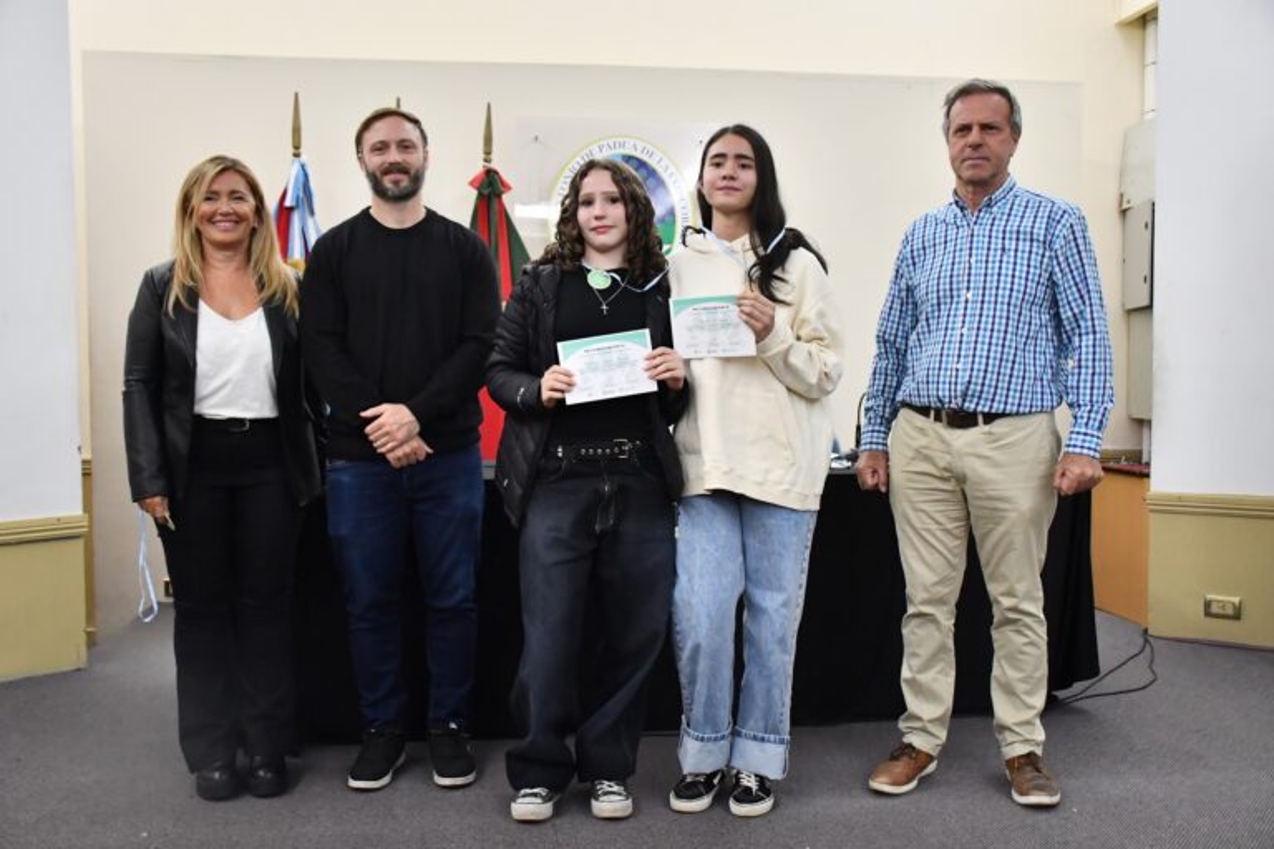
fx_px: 1203
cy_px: 424
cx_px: 637
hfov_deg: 55.8
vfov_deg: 38.9
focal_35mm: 34
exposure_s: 1/100
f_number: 3.8
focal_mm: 23
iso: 3200
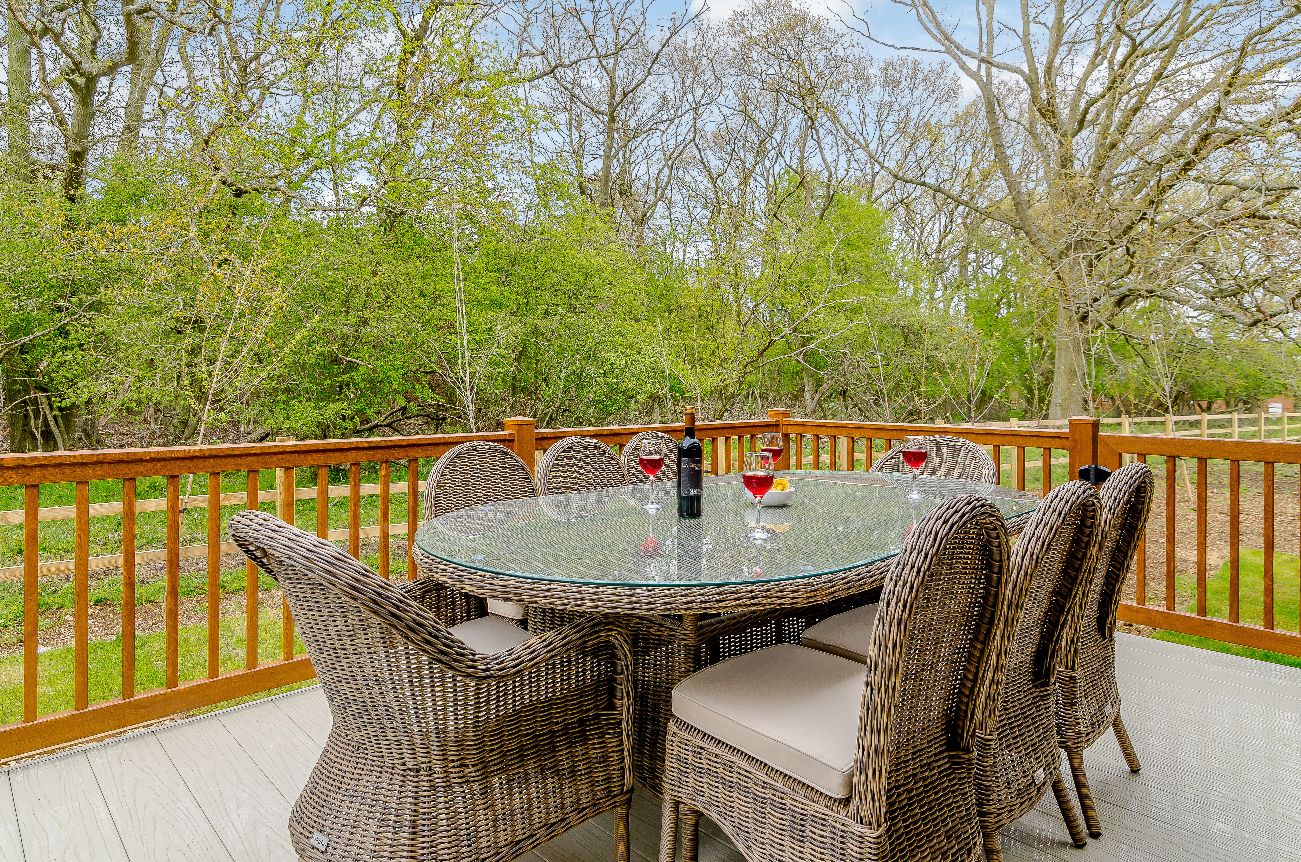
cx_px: 650
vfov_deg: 63.0
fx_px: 703
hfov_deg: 85.5
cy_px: 431
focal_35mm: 20
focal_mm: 13
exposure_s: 1/100
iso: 100
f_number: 5.6
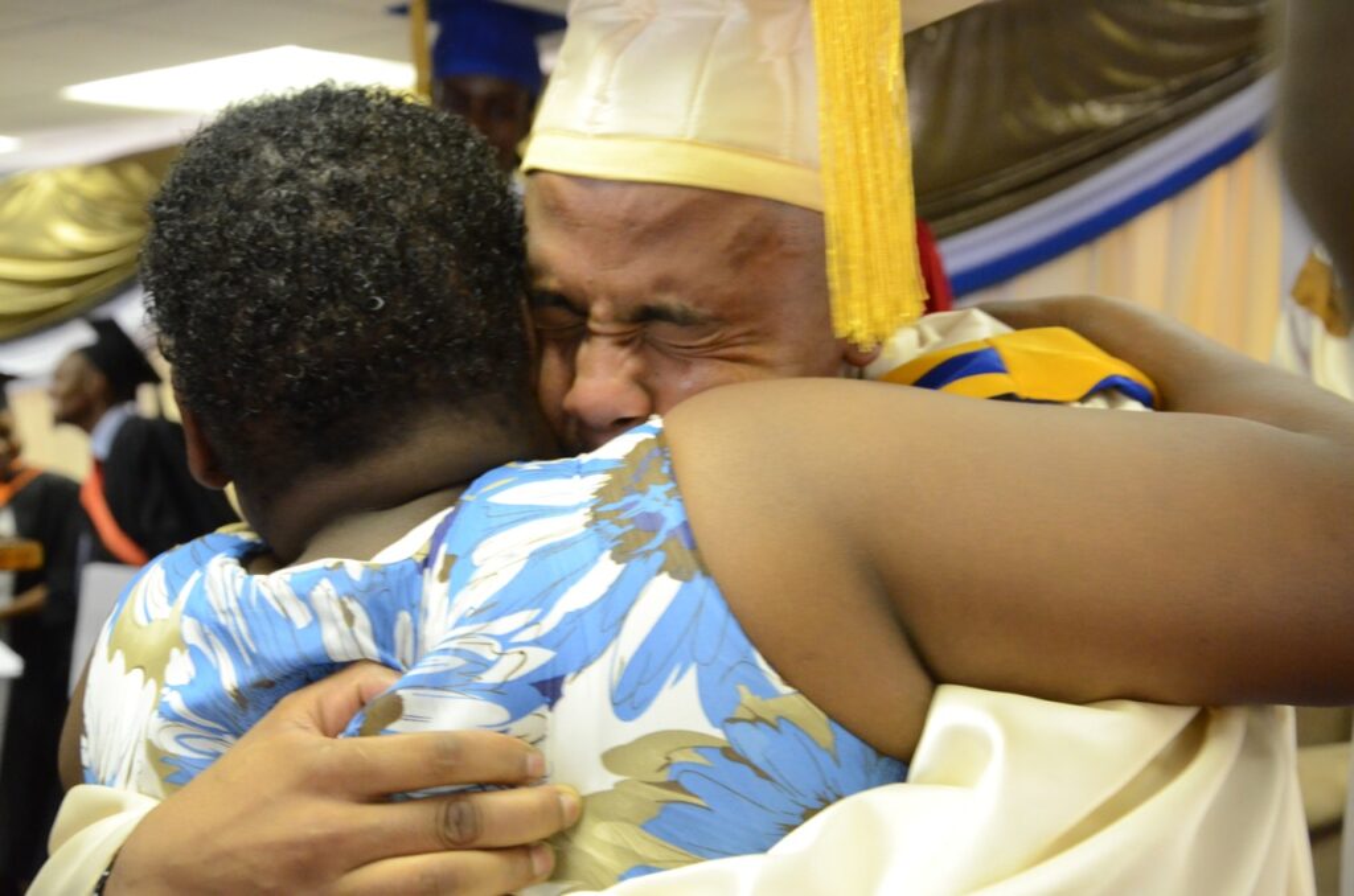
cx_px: 677
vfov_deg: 21.5
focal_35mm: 63
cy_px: 448
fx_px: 2364
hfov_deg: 32.0
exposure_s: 1/40
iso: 3200
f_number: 7.1
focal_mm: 42
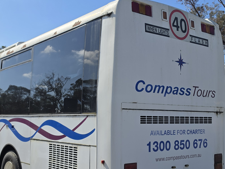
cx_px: 109
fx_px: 299
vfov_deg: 31.4
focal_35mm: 46
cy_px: 104
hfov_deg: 41.2
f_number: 1.4
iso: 64
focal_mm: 6.5
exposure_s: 1/7939
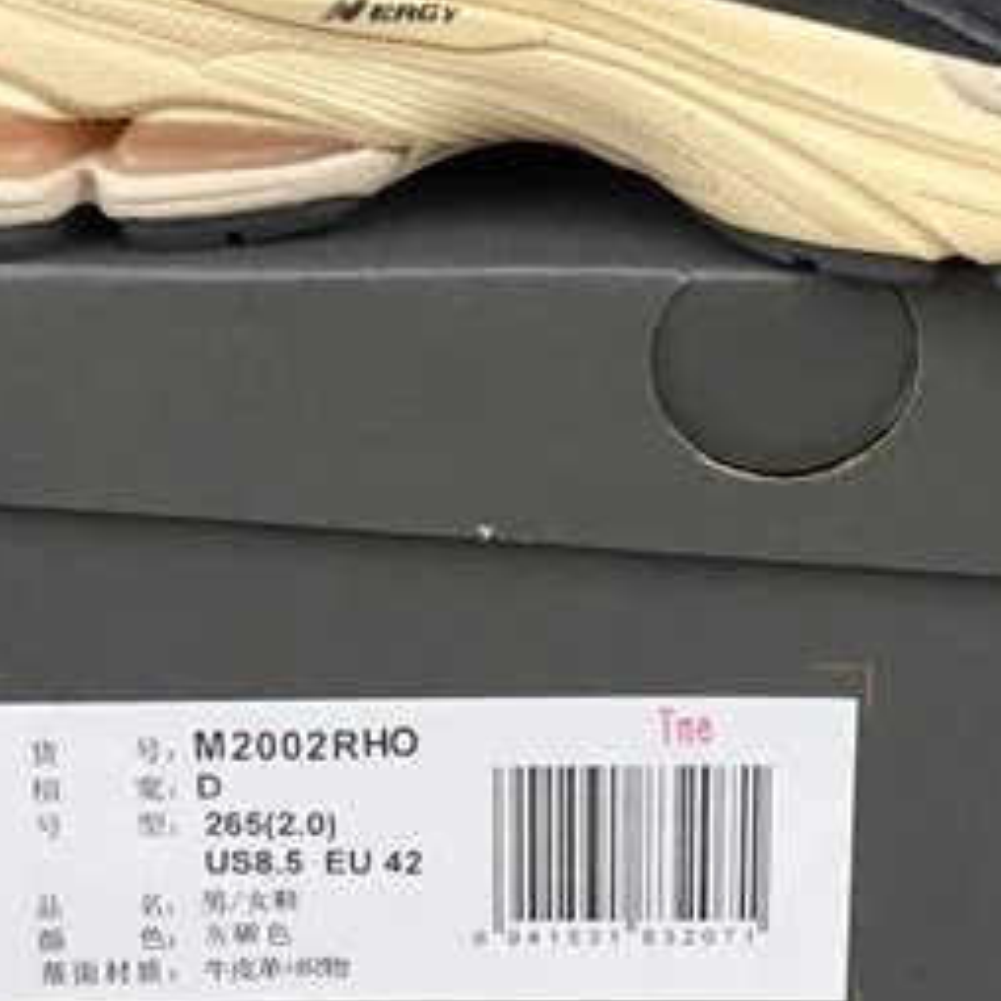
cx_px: 745
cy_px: 49
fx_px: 3173
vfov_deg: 17.6
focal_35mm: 97
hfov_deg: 17.8
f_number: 2.4
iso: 25
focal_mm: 3.3
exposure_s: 1/234
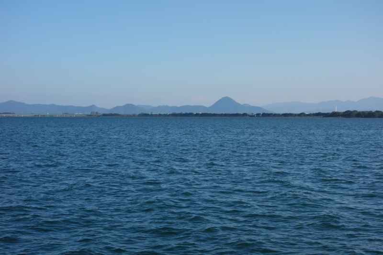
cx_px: 192
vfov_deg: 20.6
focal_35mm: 66
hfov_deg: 30.5
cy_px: 128
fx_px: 702
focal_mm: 24.4
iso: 125
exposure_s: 1/640
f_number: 5.6
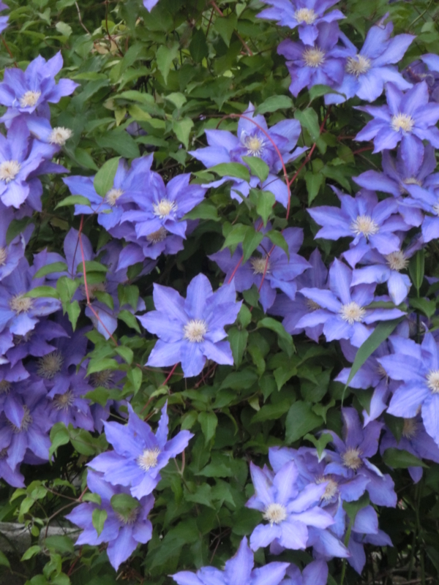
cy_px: 292
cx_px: 220
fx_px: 4058
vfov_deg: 8.2
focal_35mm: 240
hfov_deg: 6.2
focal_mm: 42.43
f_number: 5.8
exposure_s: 1/25
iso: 800
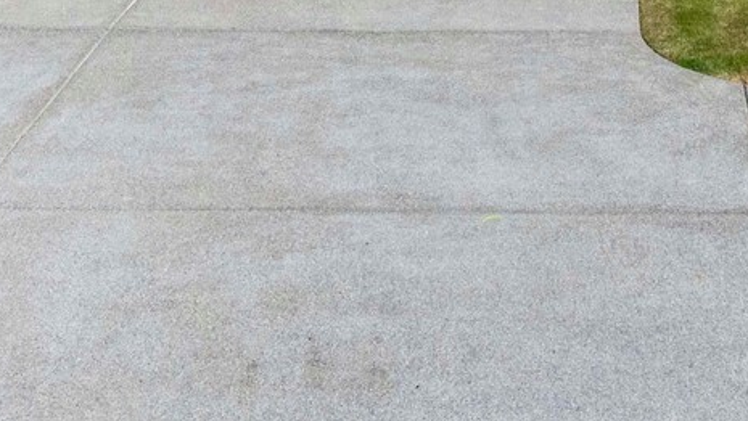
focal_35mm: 84
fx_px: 1667
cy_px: -484
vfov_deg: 12.3
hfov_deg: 25.2
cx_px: 482
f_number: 2.8
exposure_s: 1/3000
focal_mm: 8.38
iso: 120
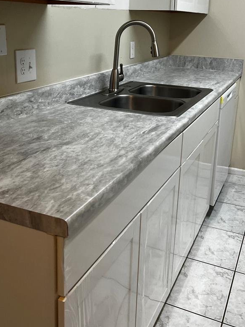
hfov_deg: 35.9
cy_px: 119
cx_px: 112
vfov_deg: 46.3
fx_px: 377
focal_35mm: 40
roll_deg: -0.5
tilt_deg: -15.9
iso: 125
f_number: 1.6
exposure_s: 1/120
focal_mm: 5.1
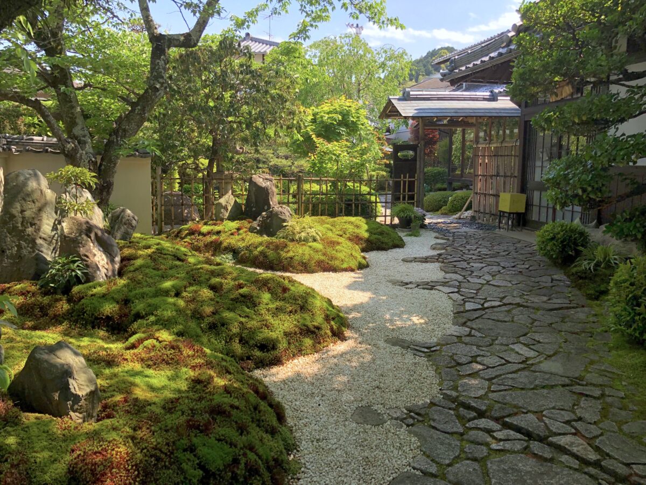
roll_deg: -0.3
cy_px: 242
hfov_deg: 63.4
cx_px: 323
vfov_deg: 49.7
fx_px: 523
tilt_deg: -9.0
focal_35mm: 28
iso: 20
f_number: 1.8
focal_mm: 4
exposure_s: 1/1104
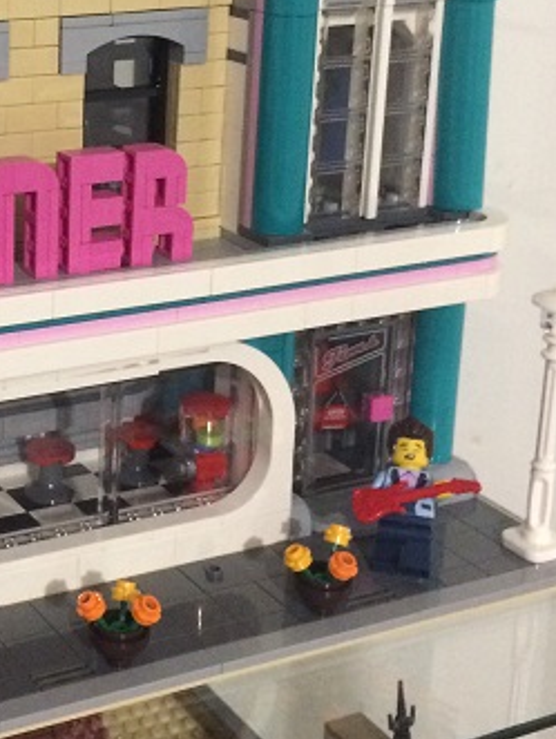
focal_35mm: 70
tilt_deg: -14.9
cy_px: 185
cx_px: -54
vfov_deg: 27.4
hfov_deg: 20.1
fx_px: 1496
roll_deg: +1.6
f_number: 2.2
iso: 250
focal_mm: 4.15
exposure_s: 1/17
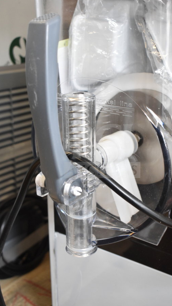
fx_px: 402
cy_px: 151
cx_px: 102
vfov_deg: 41.7
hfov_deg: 24.1
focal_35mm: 50
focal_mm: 31
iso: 1400
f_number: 4.2
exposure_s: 1/50
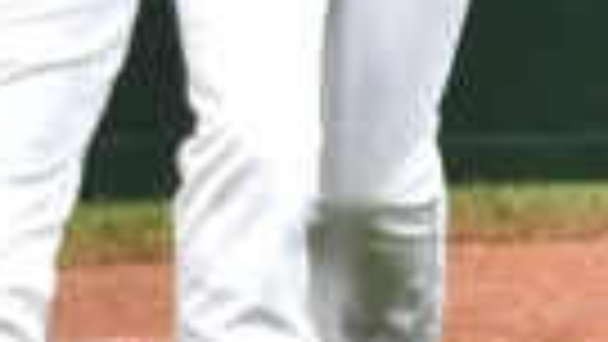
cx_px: -788
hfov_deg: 0.6
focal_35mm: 3663
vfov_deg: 0.3
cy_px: -158
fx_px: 59066
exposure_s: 1/1250
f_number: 5.6
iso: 1400
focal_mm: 420
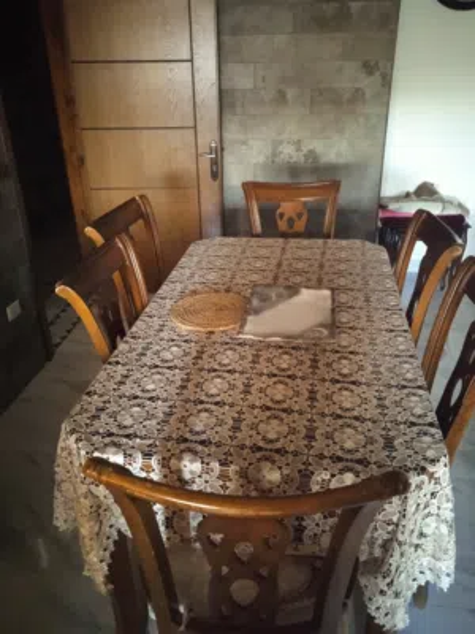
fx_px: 512
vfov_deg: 63.4
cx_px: 238
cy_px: 317
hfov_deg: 49.7
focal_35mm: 28
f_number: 2.2
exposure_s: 1/14.3
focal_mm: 3.43
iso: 2498
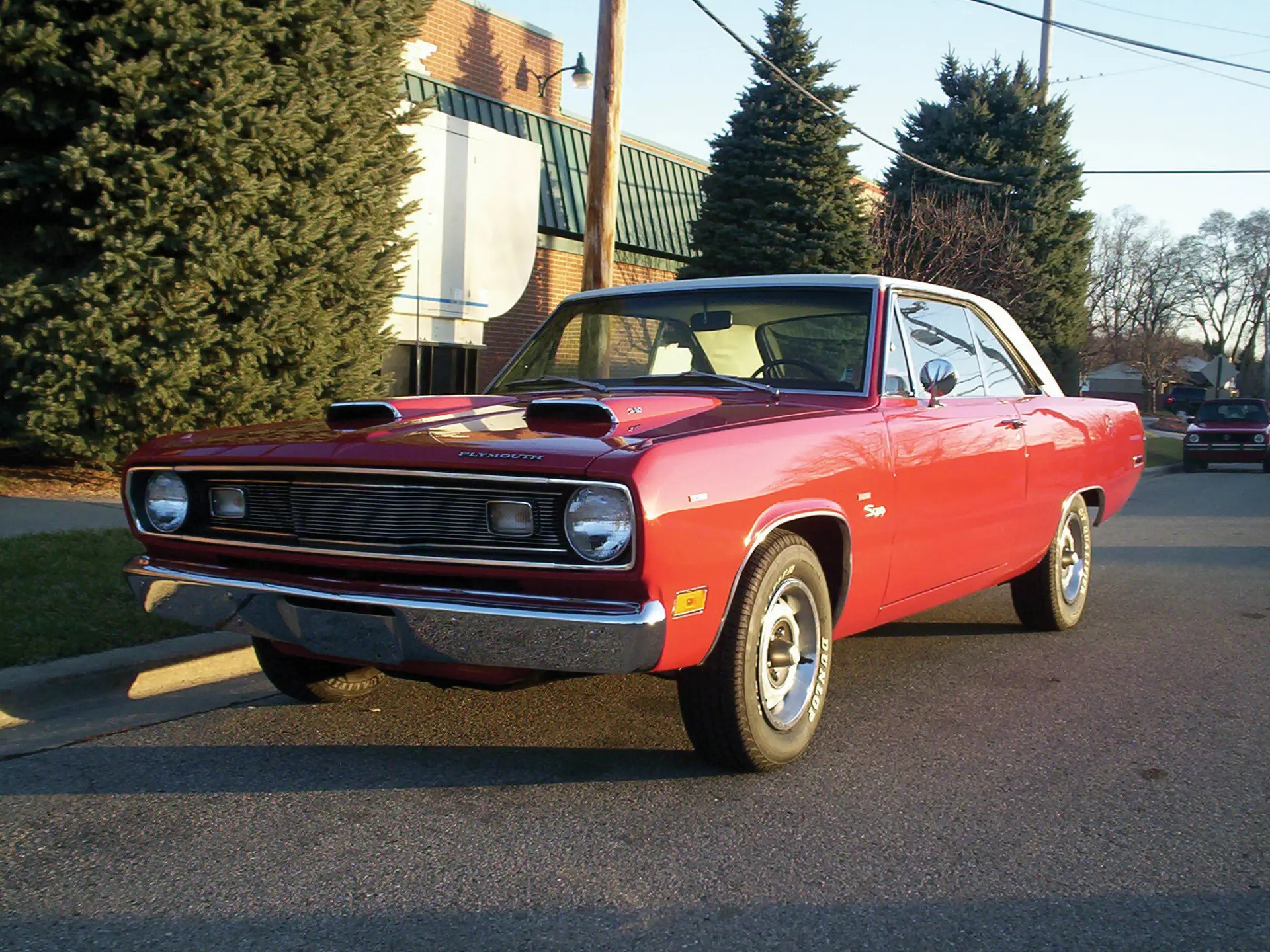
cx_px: 635
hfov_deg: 49.0
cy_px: 476
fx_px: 1394
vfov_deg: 37.7
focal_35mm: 38
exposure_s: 1/117
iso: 100
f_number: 4.5
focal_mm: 4.99
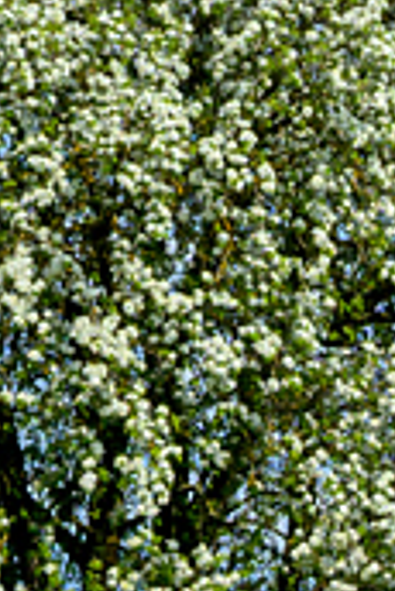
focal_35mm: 522
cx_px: 419
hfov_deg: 2.6
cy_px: 722
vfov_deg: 3.9
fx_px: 8573
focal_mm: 50
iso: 200
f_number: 8
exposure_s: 1/500
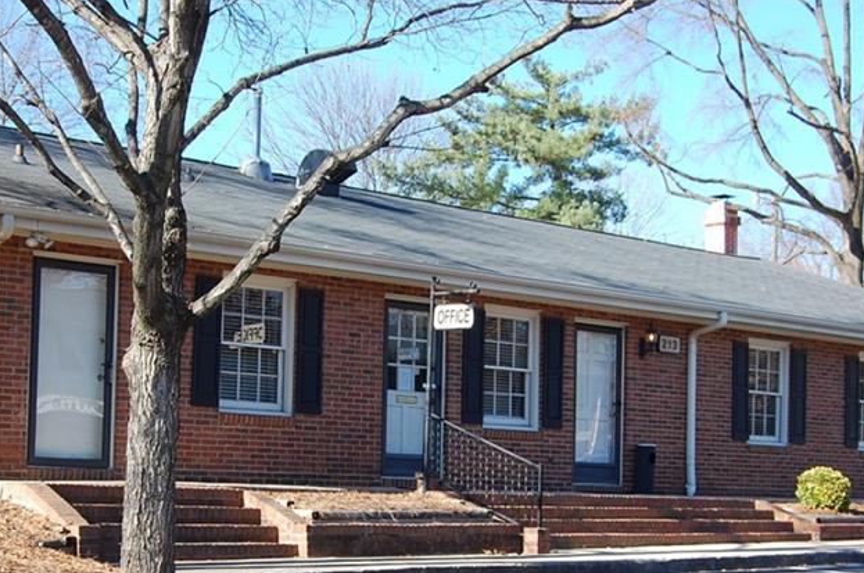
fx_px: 1653
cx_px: 372
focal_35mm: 69
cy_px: 425
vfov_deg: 19.5
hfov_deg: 29.3
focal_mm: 28
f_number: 7.1
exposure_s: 1/200
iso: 200
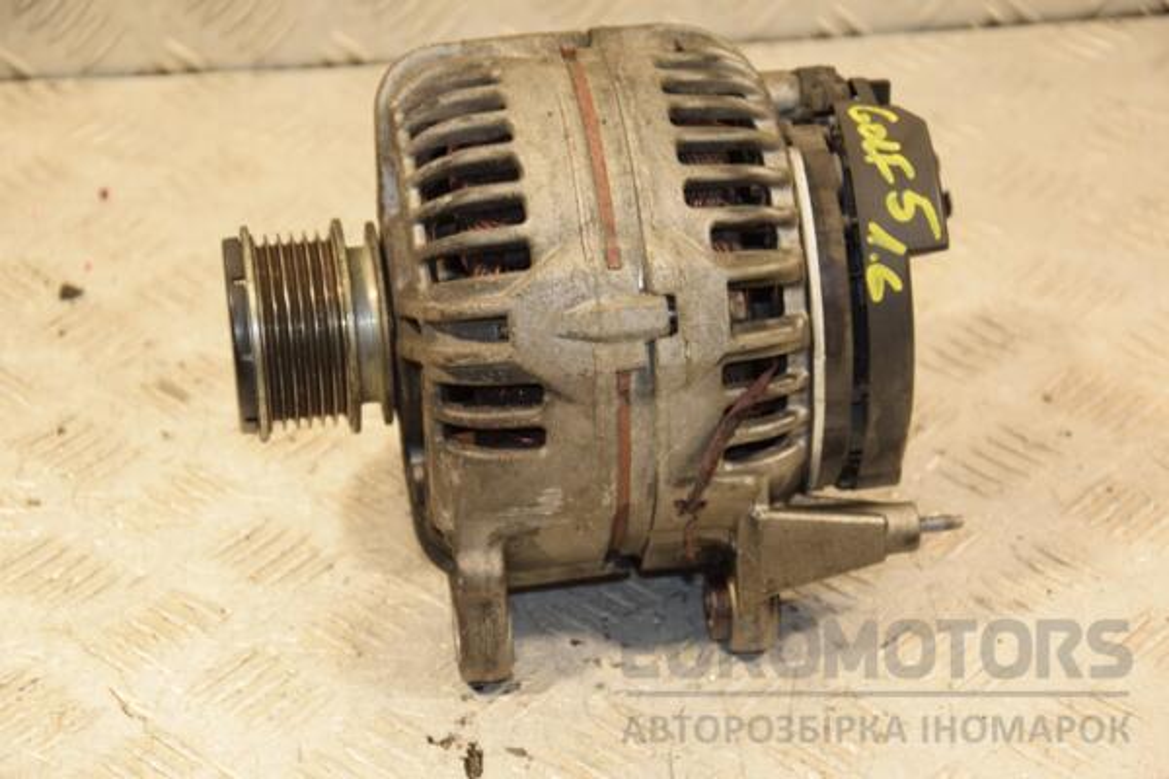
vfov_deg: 13.8
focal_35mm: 99
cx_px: 584
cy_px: 390
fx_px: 3214
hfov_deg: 20.6
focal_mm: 66
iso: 800
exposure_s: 1/125
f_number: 5.3
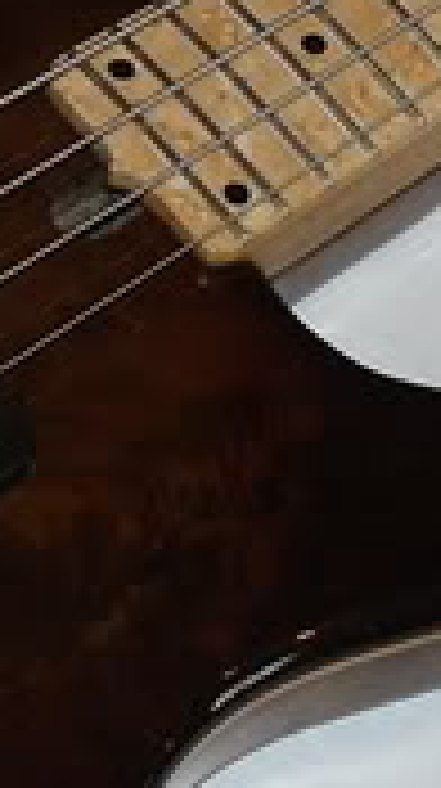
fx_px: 4881
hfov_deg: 5.2
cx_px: 468
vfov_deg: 9.2
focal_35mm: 234
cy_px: 99
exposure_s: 1/30
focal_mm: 7.9
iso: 100
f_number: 2.8
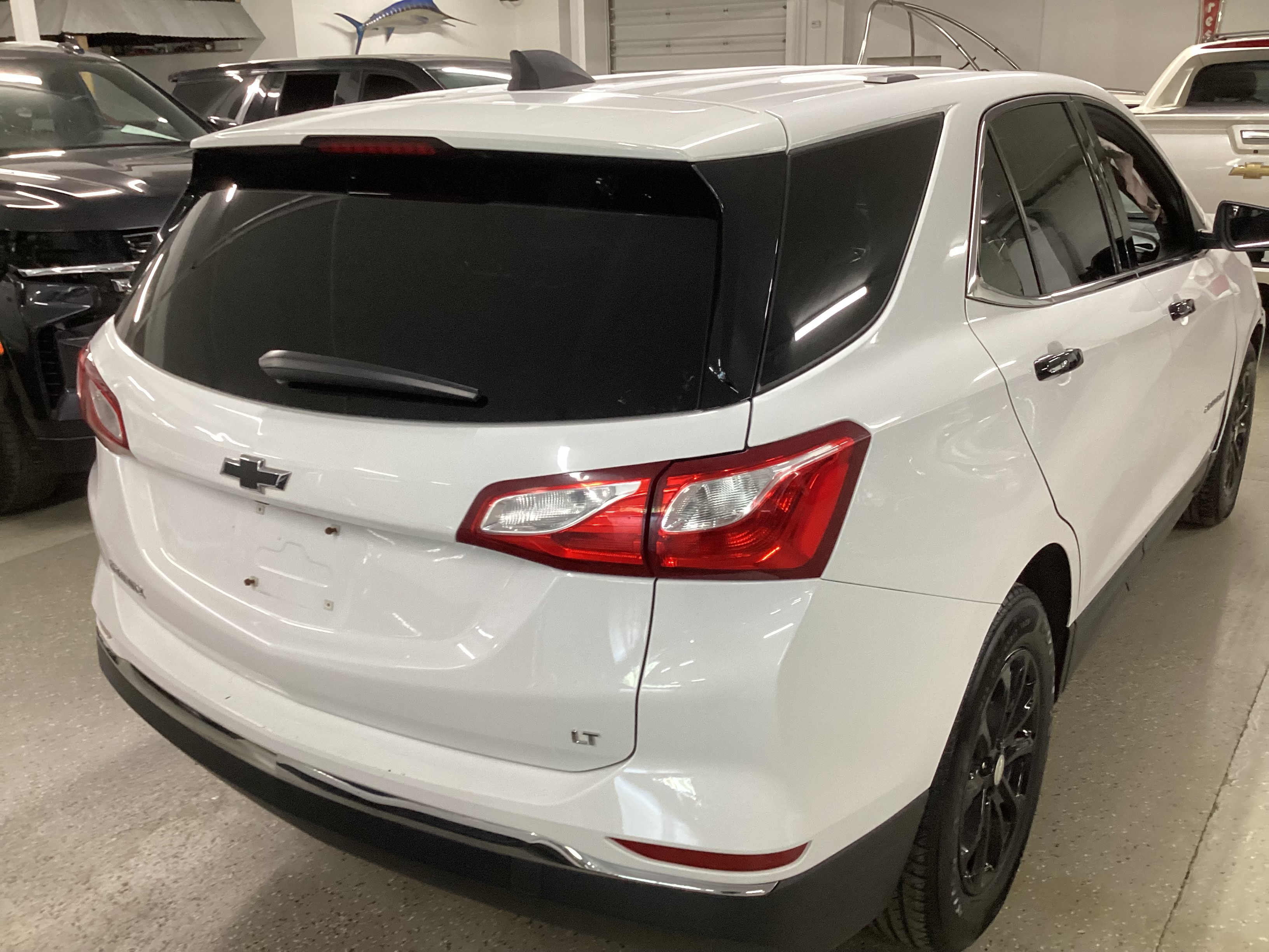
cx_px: 634
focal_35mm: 31
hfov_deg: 58.4
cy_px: 476
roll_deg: +0.4
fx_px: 1136
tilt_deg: -20.3
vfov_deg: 45.4
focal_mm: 3.3
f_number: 2.4
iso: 160
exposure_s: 1/50
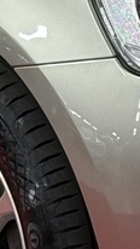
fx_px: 2407
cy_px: -8
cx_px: 92
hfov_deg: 3.3
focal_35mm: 365
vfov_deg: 5.9
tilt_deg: -8.5
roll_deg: +0.2
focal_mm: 6.76
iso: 100
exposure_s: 1/100
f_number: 1.78
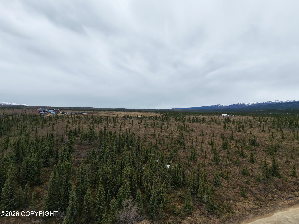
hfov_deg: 94.5
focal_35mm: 16
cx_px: 150
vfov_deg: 78.1
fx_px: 138
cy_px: 112
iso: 240
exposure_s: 1/1500
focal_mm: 3.05
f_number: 2.2
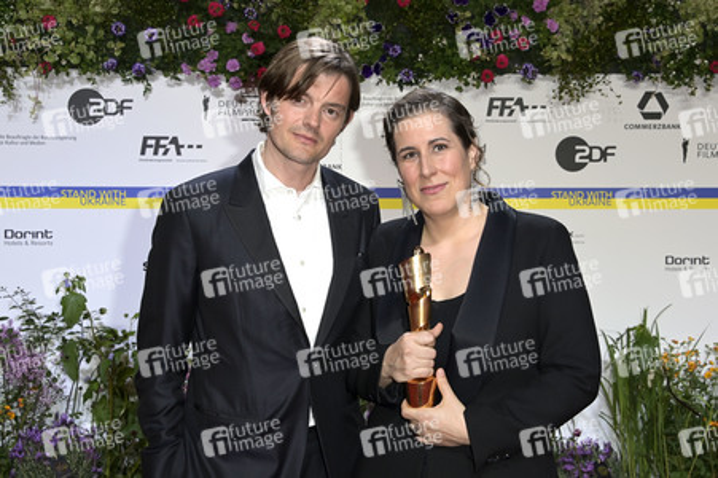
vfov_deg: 28.0
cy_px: 239
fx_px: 957
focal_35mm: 48
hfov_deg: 41.1
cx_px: 359
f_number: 6.3
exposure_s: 1/250
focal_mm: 48
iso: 800
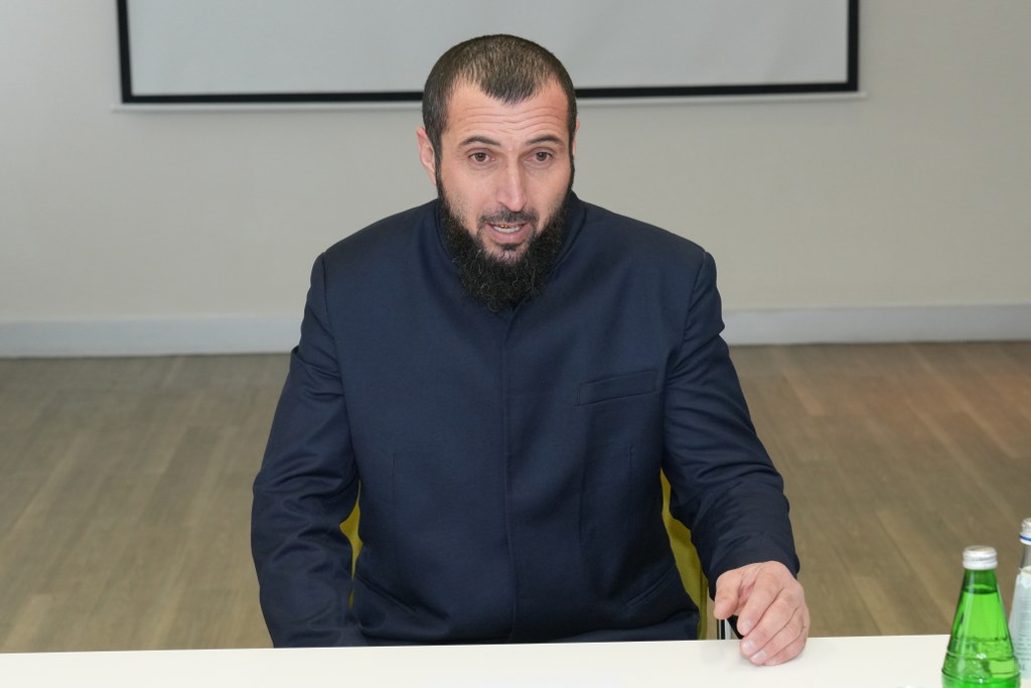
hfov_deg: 22.4
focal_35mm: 91
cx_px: 516
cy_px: 344
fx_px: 2606
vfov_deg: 15.0
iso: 1600
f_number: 5.6
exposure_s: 1/320
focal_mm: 61
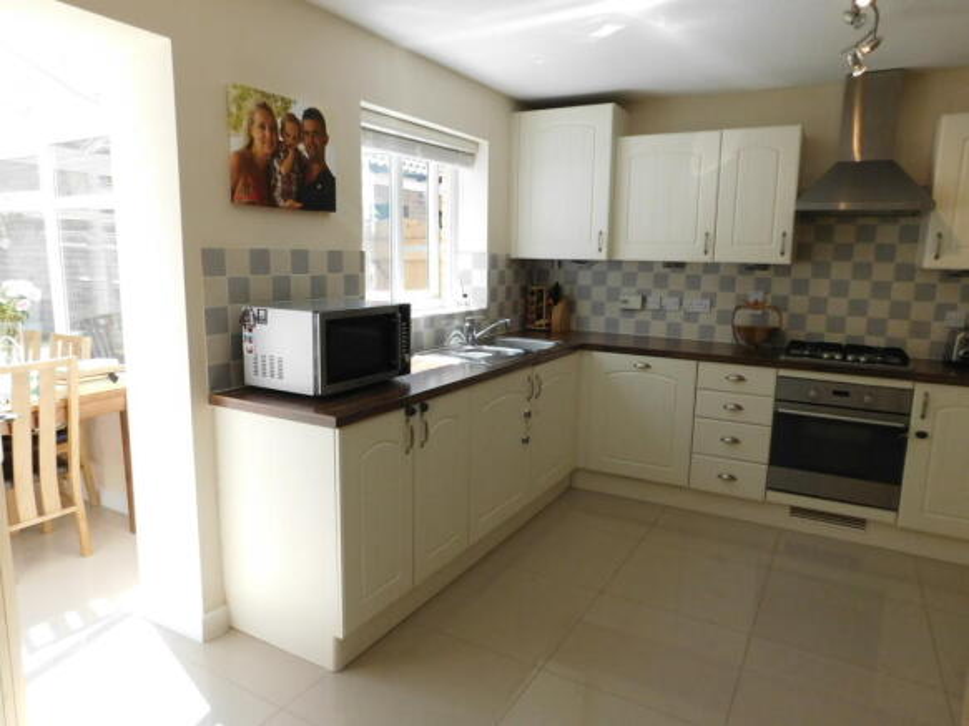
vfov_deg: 58.9
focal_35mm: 23
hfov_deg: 73.9
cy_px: 363
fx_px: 644
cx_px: 484
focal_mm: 4
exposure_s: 1/640
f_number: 3
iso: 400
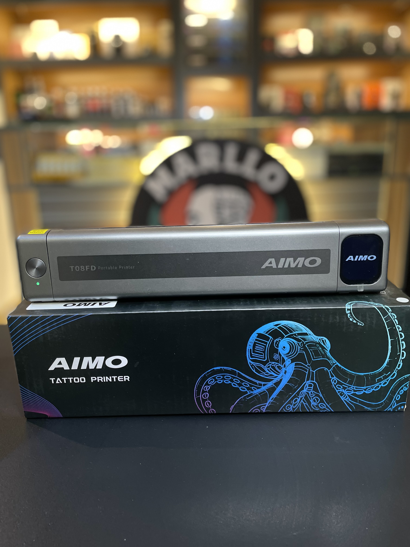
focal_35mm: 26
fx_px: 411
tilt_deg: -15.7
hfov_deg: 53.1
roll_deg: +1.6
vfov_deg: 67.3
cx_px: 205
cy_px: 274
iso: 400
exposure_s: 1/33
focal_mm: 4.2
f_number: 1.6
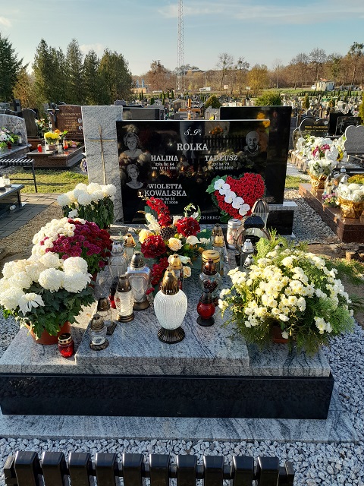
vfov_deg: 65.3
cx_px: 182
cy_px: 243
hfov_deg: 51.4
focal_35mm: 27
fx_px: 379
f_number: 1.8
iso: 40
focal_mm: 4
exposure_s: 1/111
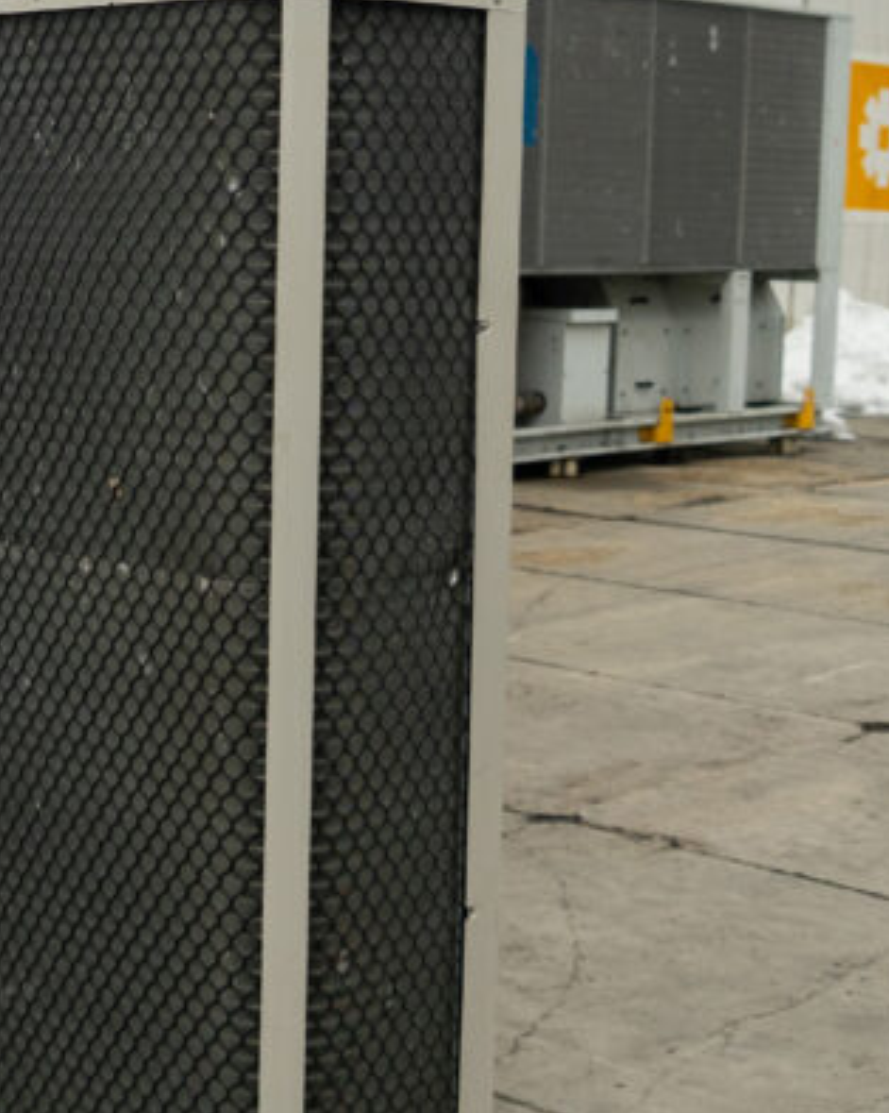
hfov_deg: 21.2
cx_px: 159
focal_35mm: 71
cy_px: 525
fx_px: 2337
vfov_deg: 26.8
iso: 1000
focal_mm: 29
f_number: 4
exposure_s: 1/200
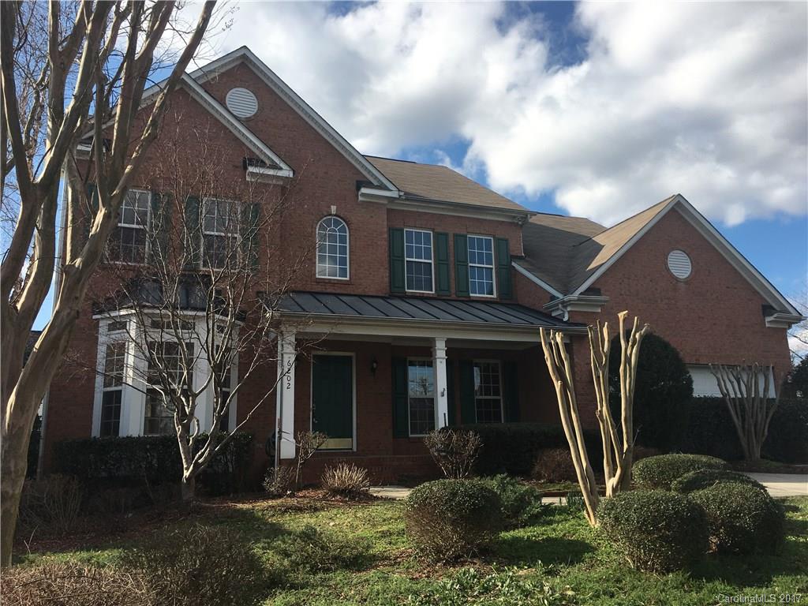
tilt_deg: +12.9
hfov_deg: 61.7
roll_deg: +0.9
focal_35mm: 29
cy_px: 303
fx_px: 677
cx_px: 404
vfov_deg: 48.2
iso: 25
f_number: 2.2
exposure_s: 1/1350
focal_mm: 4.15
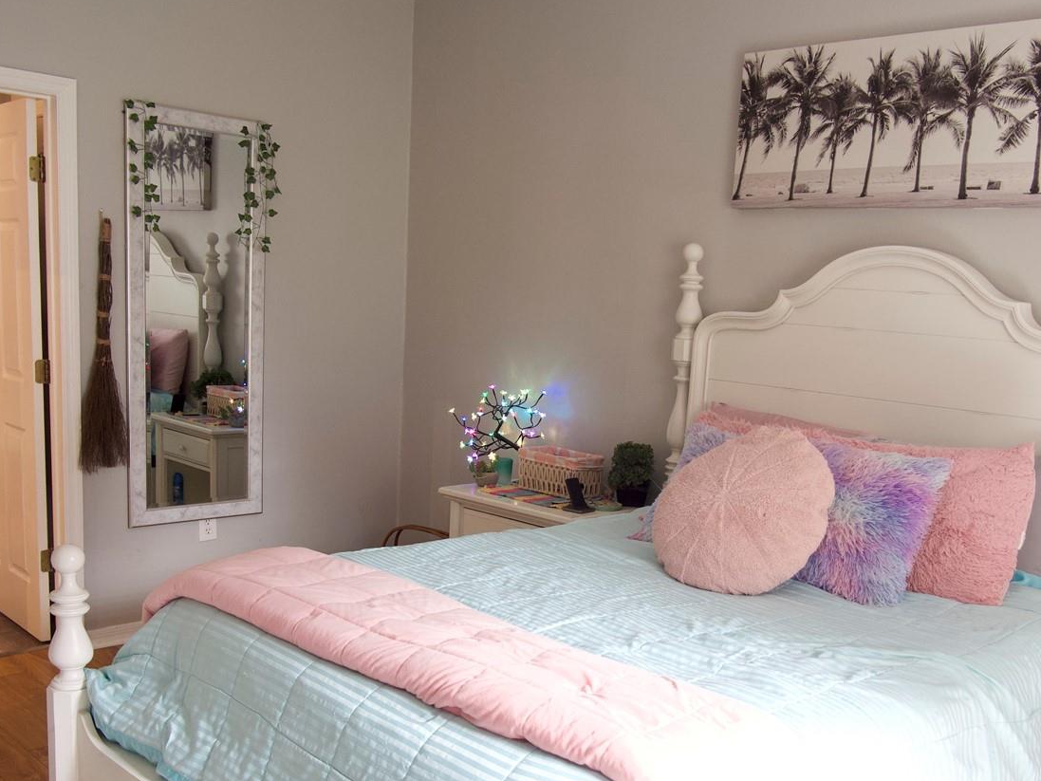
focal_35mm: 35
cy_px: 511
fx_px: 1053
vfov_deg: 40.3
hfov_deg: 52.6
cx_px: 563
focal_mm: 12
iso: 1000
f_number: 3.5
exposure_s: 1/60
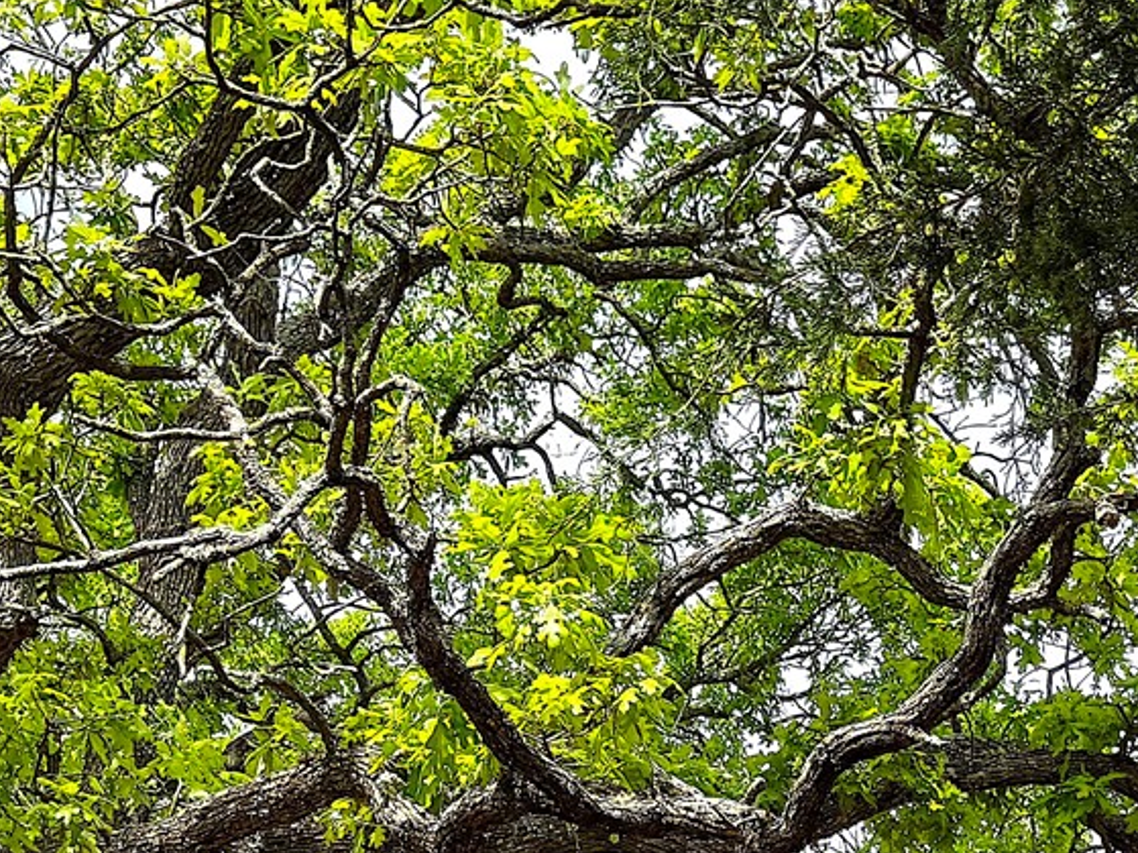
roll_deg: -0.9
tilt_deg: +9.2
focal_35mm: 88
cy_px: 1323
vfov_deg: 15.3
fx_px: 2892
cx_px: 629
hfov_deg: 22.2
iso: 80
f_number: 1.78
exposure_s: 1/1425
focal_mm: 6.76
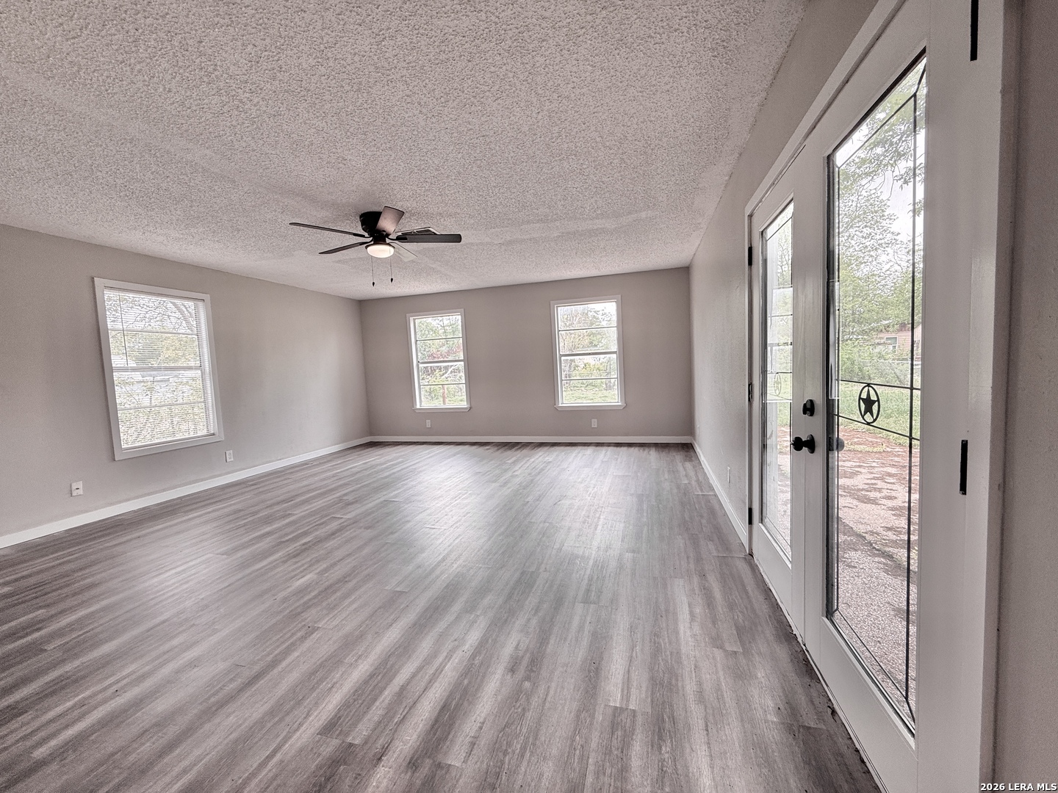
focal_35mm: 14
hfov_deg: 102.1
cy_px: 396
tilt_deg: -4.3
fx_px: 428
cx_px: 529
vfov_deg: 85.7
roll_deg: +2.3
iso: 64
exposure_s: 1/120
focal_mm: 2.22
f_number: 2.2
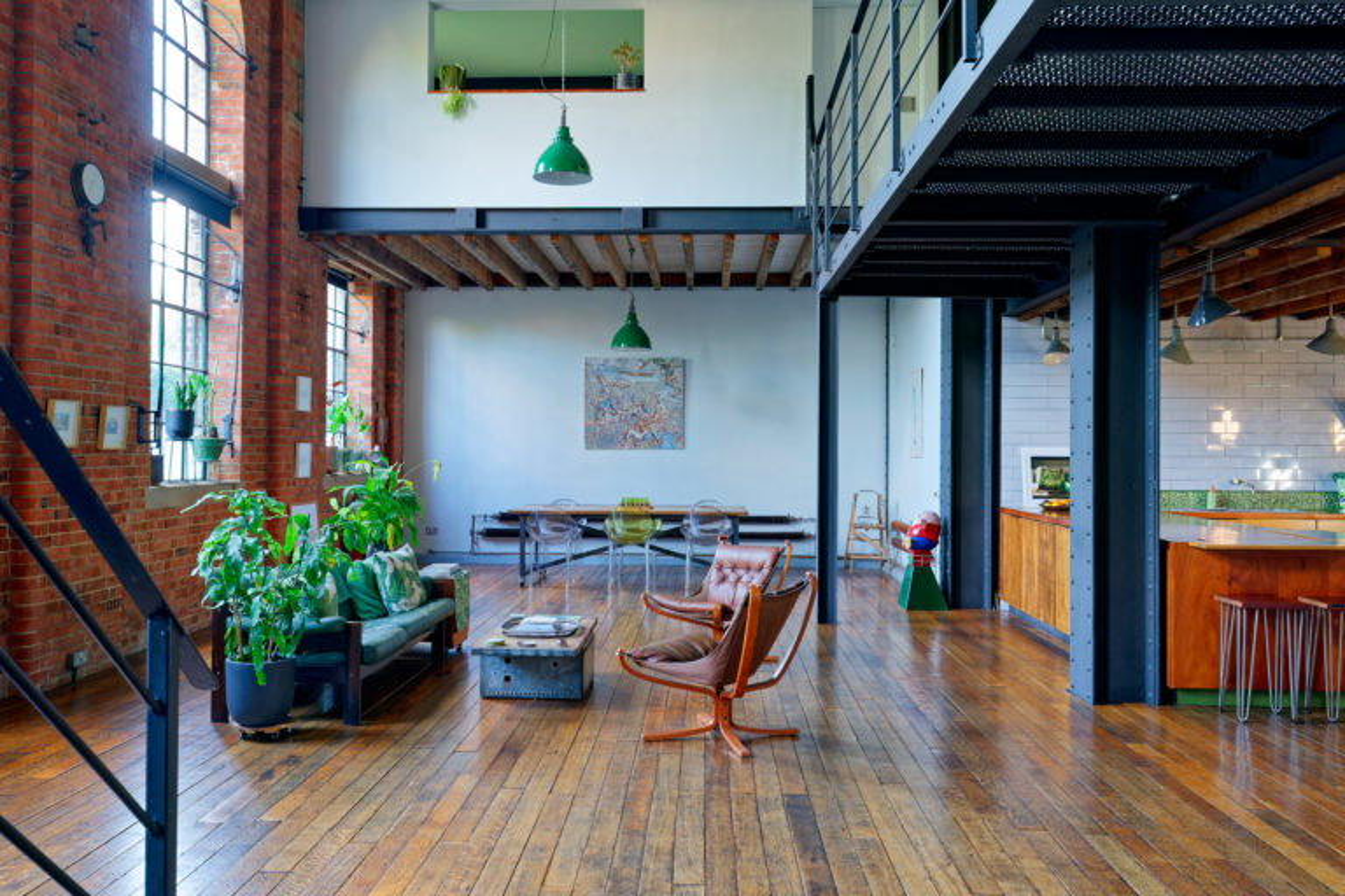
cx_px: 672
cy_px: 448
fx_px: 1083
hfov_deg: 63.7
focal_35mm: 29
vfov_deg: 45.0
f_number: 8
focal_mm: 29
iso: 250
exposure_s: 1/2
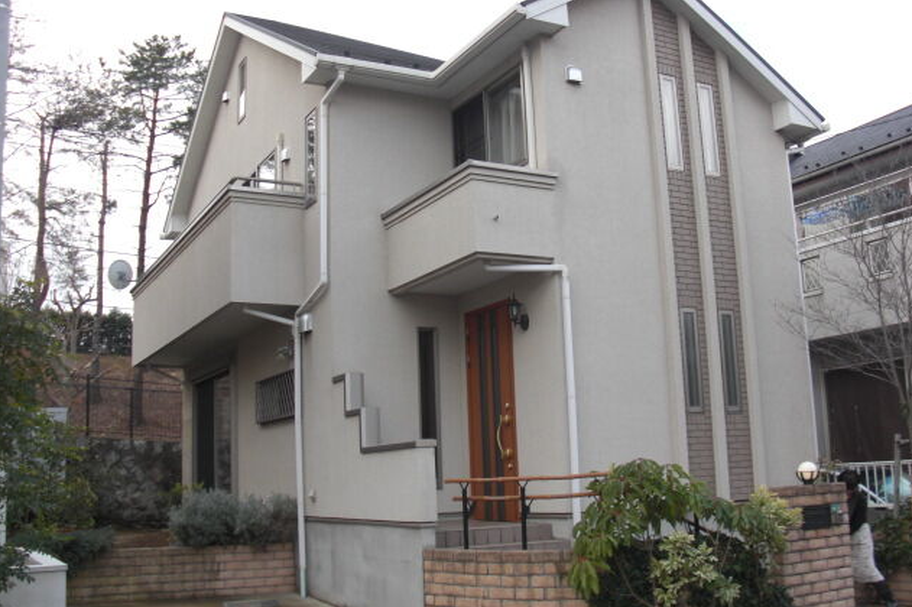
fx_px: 962
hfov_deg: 50.7
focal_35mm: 38
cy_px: 311
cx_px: 458
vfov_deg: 35.0
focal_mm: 6.3
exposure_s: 1/200
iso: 50
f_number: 2.8
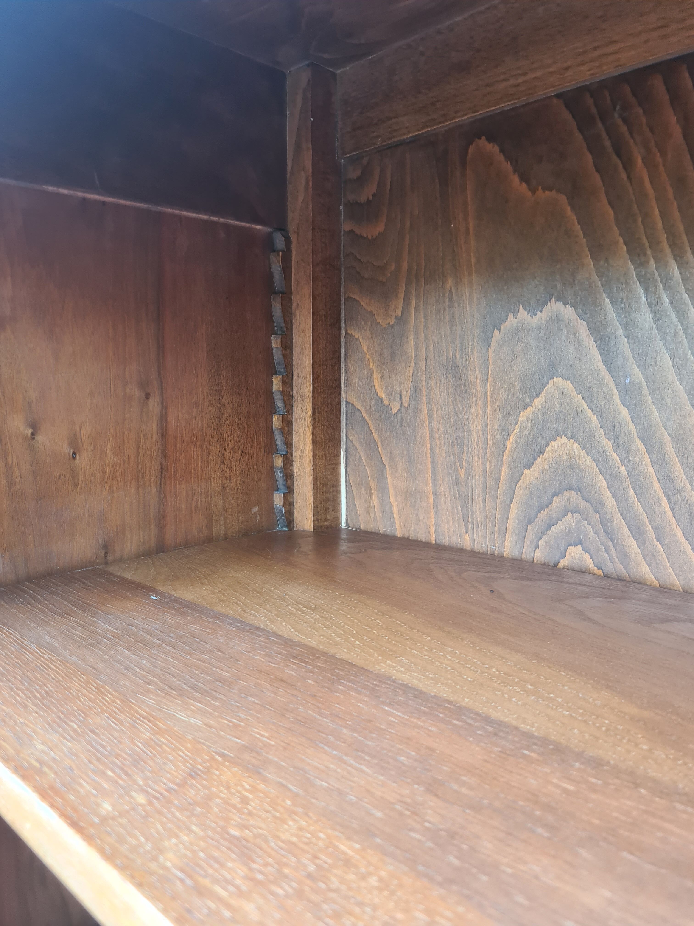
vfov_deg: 67.3
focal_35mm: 26
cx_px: 347
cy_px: 463
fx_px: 695
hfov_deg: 53.1
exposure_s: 1/50
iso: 125
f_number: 1.8
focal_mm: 5.4
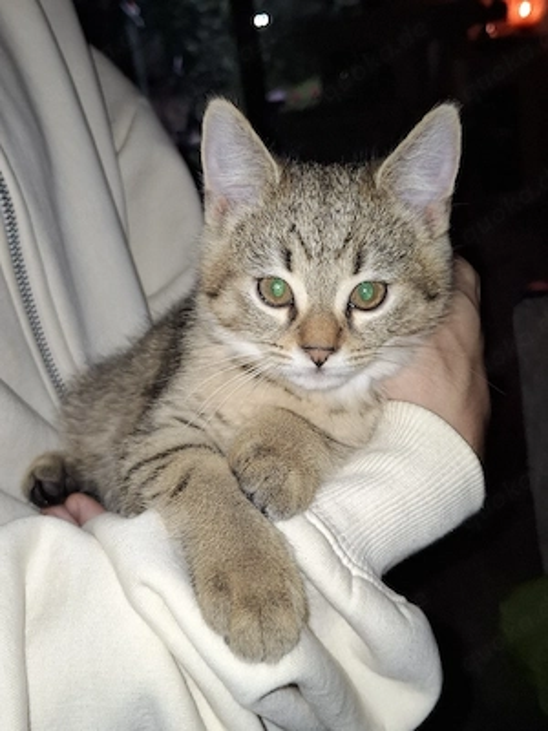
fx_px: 485
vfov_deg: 73.9
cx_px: 274
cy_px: 366
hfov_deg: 58.9
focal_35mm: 23
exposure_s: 1/100
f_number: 1.8
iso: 125
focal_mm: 5.54
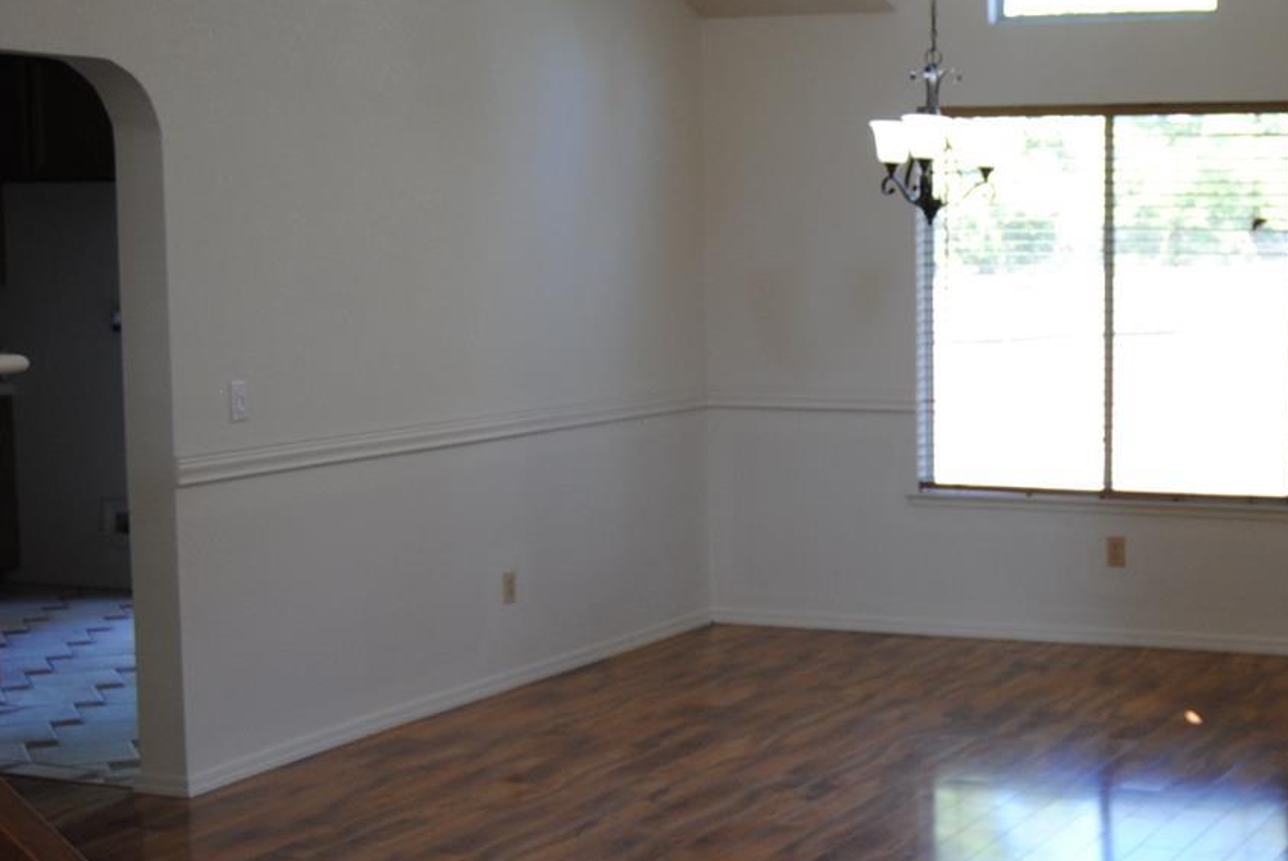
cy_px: 526
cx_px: 1059
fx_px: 2291
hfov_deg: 30.5
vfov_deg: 21.2
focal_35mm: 64
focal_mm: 24
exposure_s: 1/40
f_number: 3.8
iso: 200
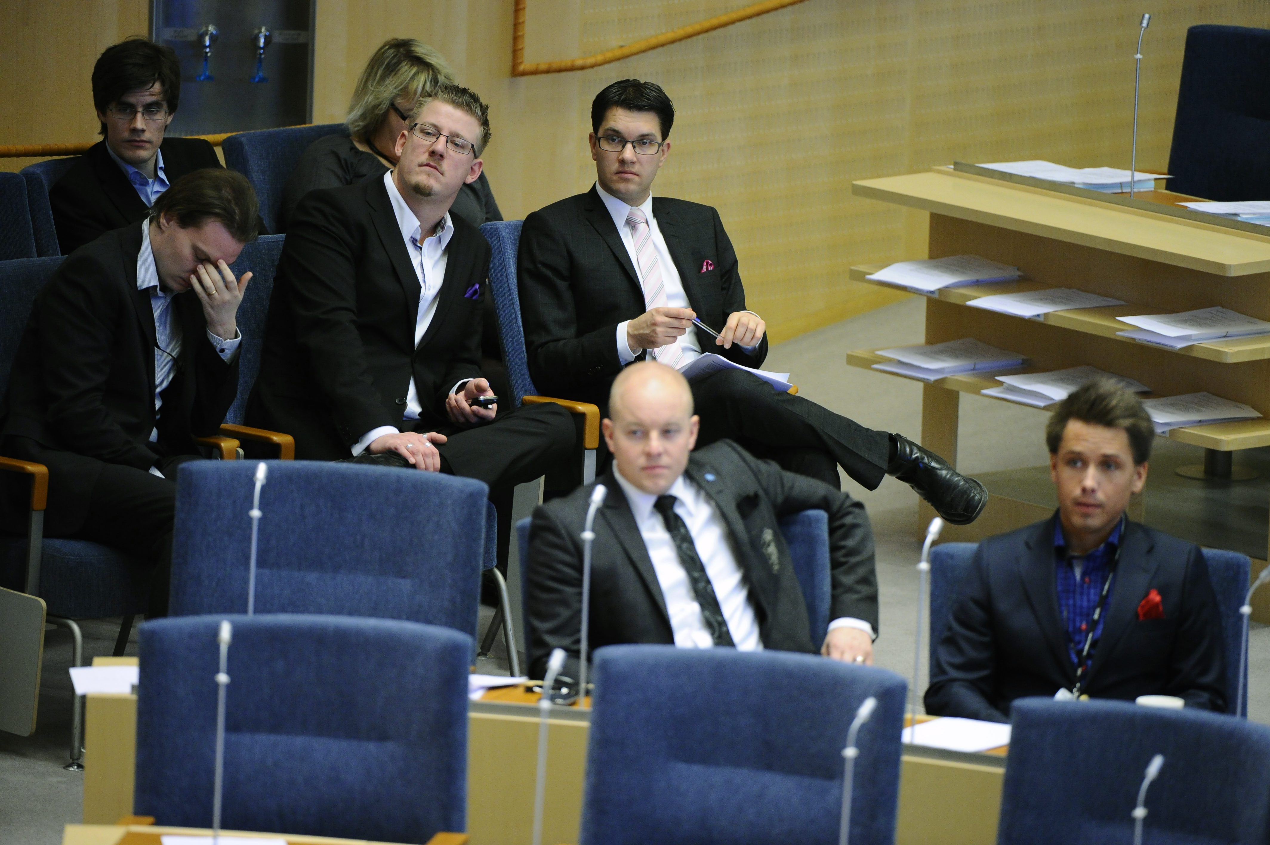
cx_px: 635
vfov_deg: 3.9
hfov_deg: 5.9
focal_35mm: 350
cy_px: 422
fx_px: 12339
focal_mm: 350
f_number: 4
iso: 4000
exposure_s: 1/200
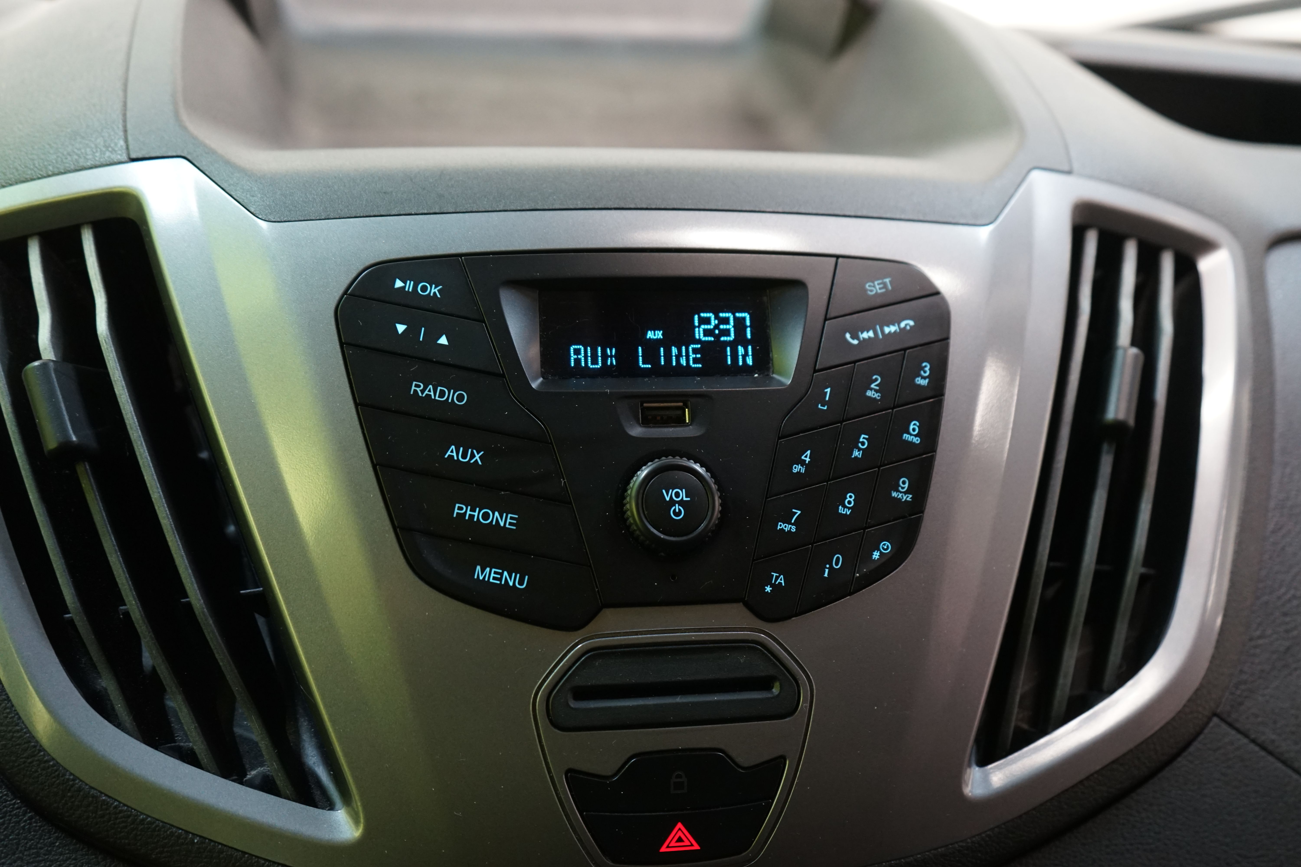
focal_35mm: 36
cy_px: 434
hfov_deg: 53.1
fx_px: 1301
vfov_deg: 36.9
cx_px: 650
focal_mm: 36
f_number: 4
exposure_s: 1/30
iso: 1600
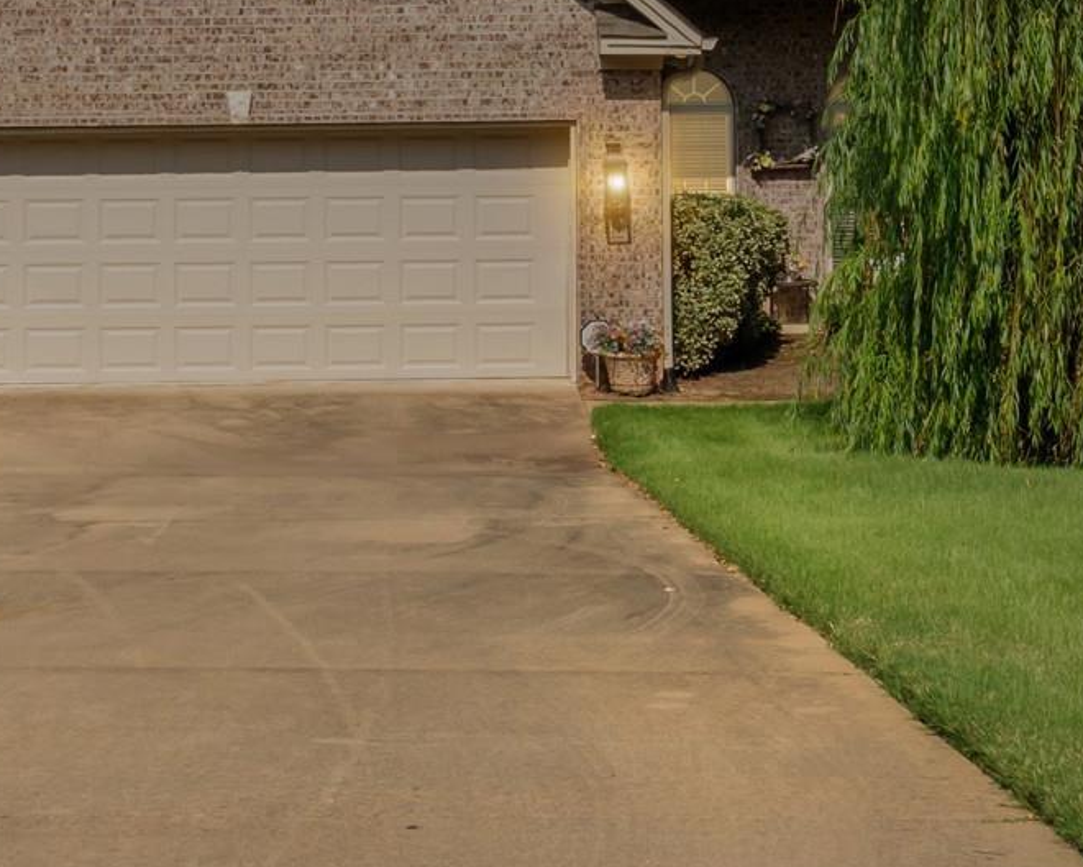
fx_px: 3077
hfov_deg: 20.0
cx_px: 505
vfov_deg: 15.8
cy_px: 69
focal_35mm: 96
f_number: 9
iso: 250
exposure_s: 1/200
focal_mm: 18
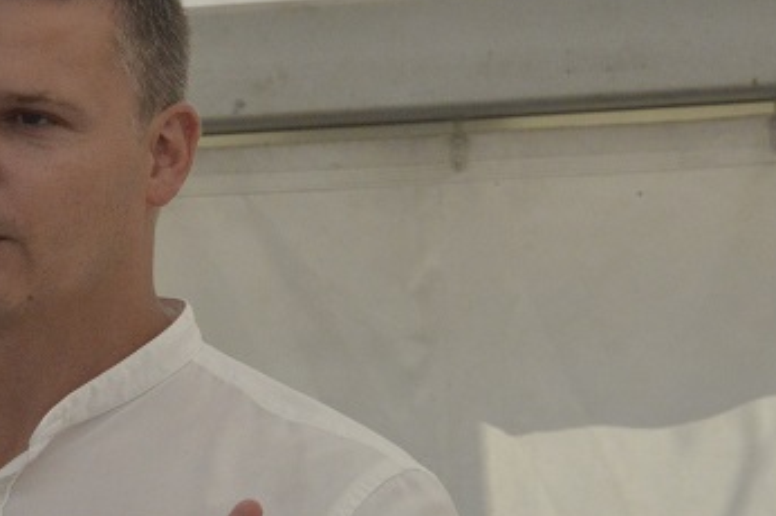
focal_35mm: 427
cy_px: 368
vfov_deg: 3.2
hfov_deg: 4.8
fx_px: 9195
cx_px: 78
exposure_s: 1/1000
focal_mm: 180
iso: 6400
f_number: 16
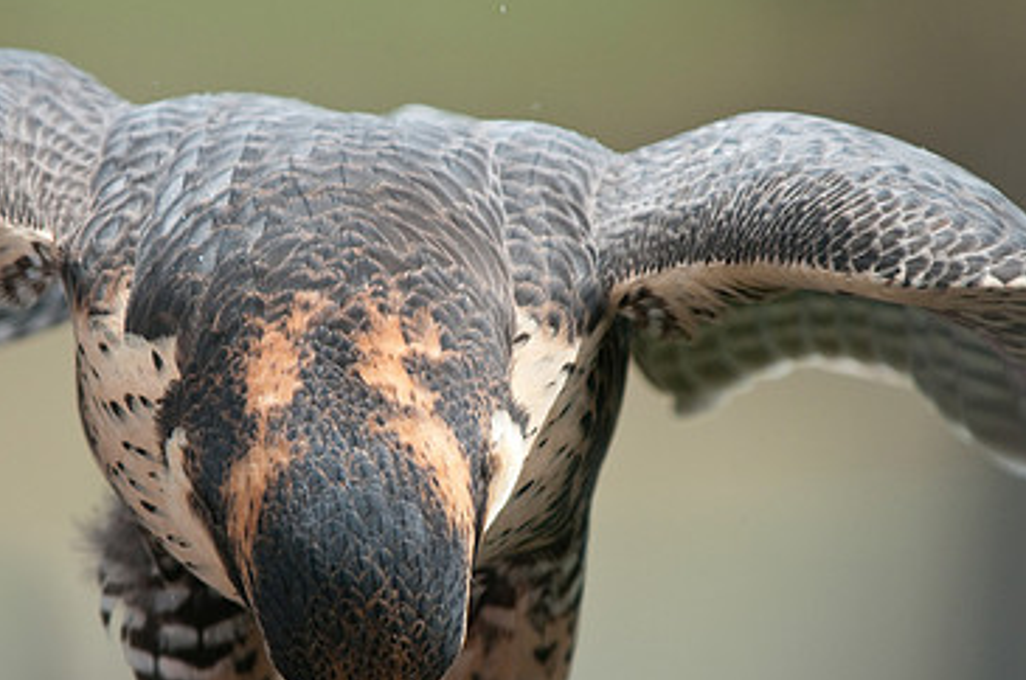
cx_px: 382
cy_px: 375
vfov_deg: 1.9
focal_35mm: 715
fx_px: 20342
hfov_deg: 2.9
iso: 400
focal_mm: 300
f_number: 5.6
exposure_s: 1/1600
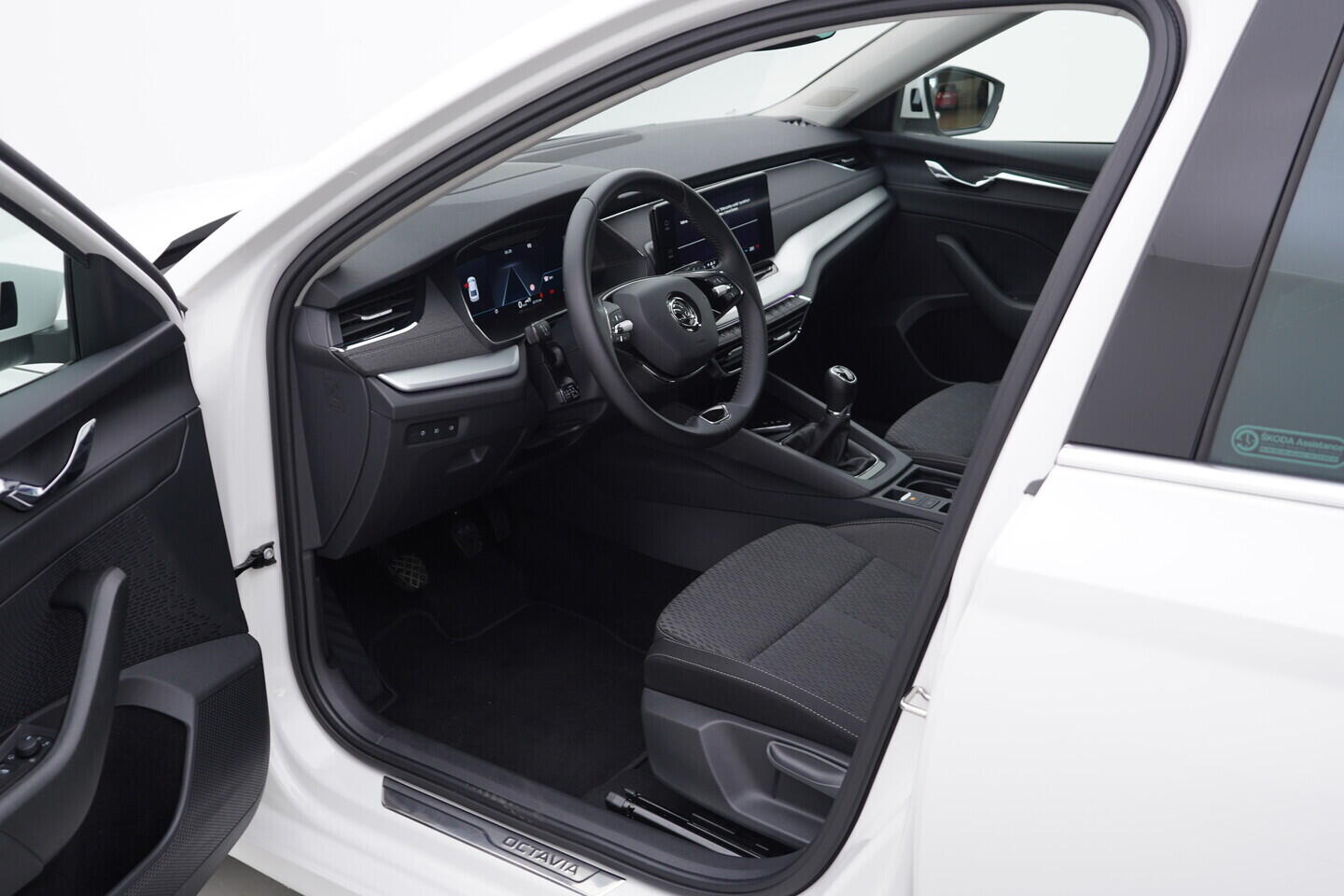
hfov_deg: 53.1
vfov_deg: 36.9
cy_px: 448
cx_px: 672
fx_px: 1344
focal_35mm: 36
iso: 125
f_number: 3.5
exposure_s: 1/60
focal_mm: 24
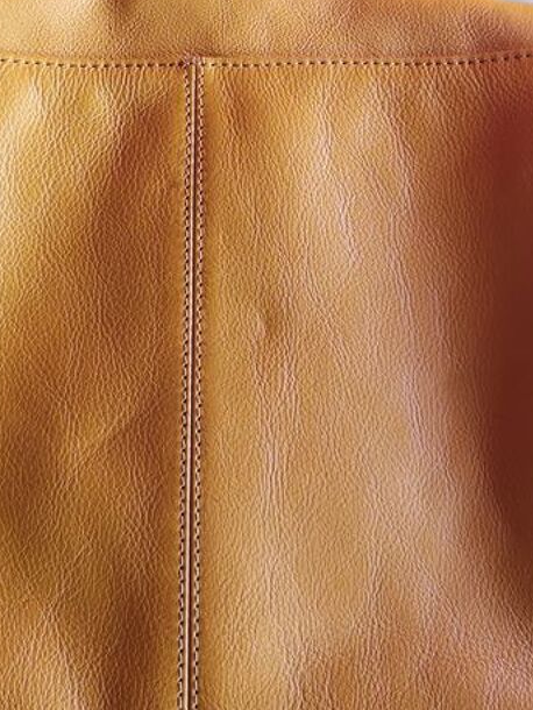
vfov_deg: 31.8
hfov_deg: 24.8
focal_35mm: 59
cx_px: 256
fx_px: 1210
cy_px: 145
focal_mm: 3.95
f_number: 1.8
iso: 500
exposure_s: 1/50
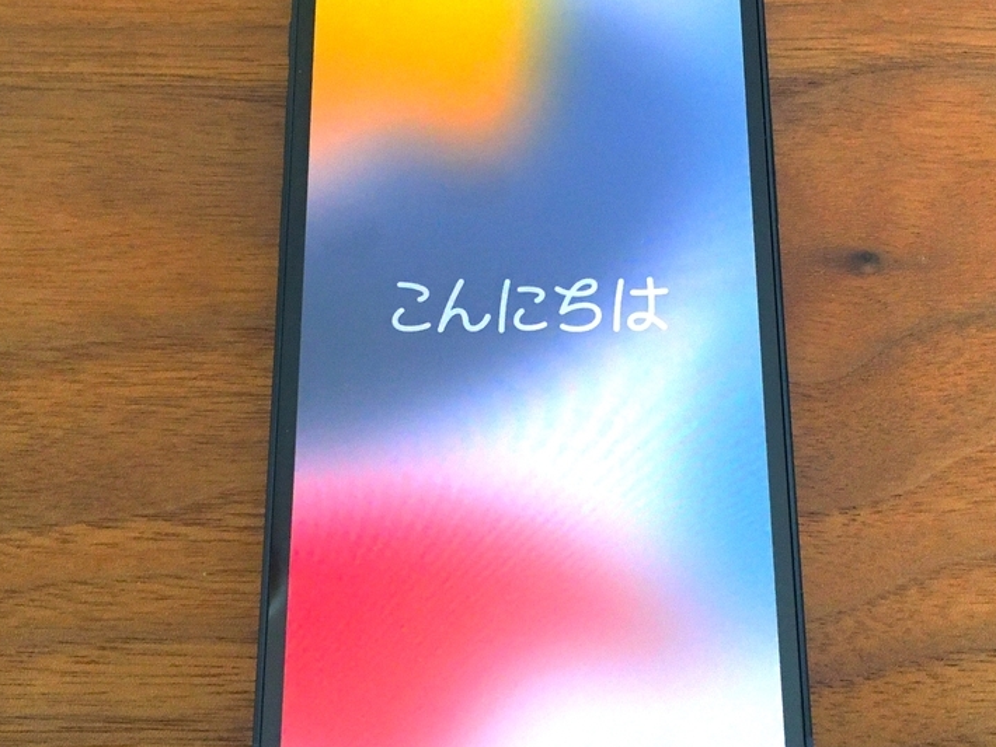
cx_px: 560
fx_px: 1410
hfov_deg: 38.8
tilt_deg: -69.4
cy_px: 356
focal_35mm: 49
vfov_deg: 29.7
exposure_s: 1/30
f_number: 2.2
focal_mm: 4.15
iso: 125
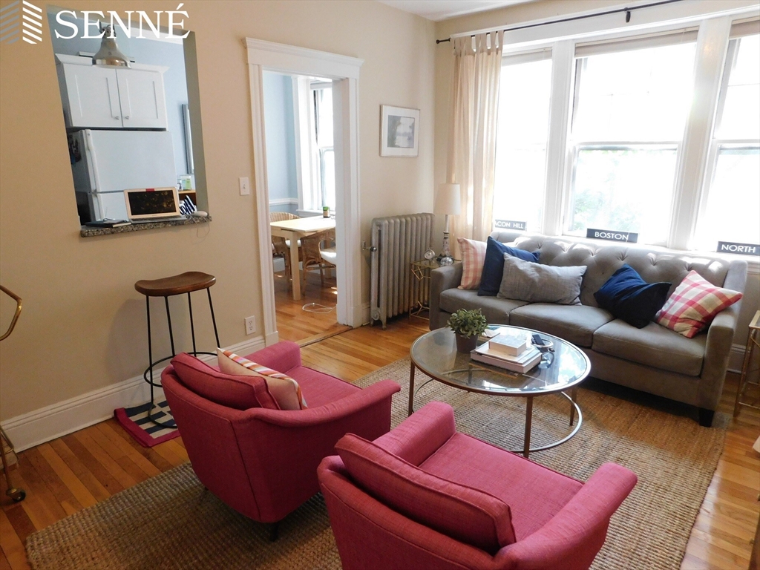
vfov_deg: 58.9
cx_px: 380
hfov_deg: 73.9
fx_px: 505
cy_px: 285
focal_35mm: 23
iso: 400
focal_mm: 4
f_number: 3
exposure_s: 1/25
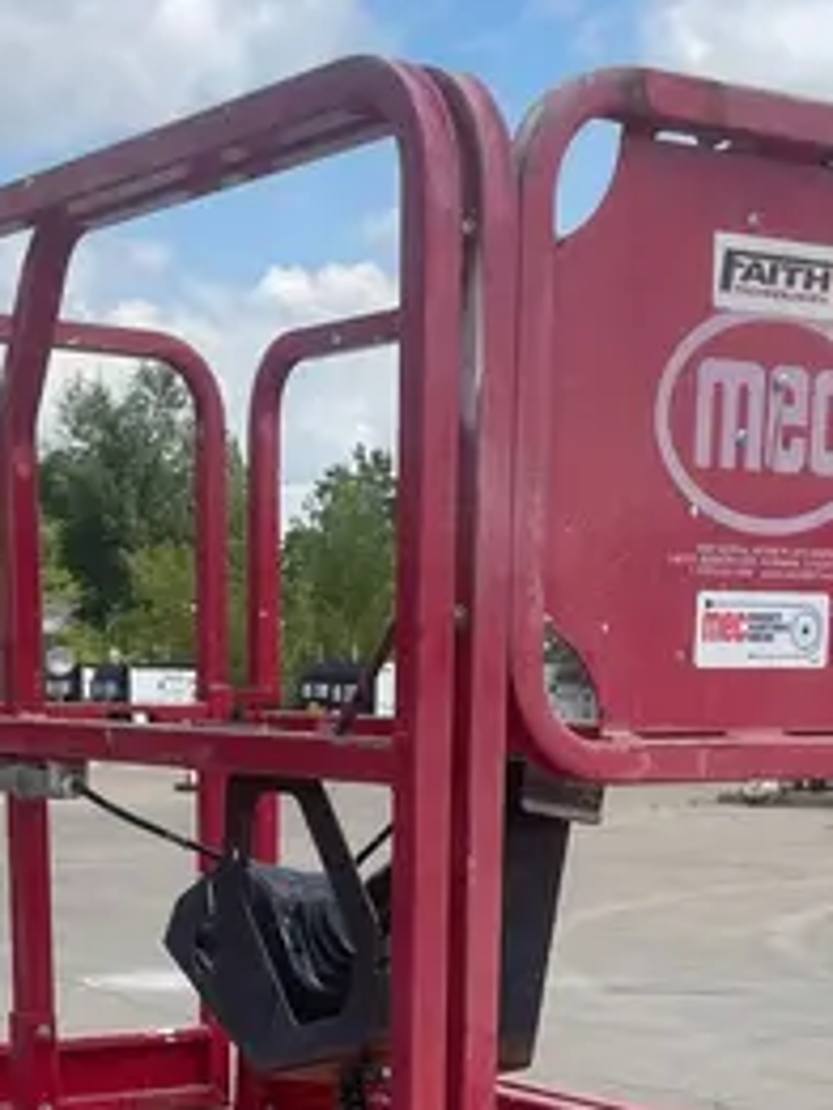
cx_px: 404
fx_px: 2340
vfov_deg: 24.4
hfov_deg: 20.2
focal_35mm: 73
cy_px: 1291
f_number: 1.6
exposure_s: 1/2304
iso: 32
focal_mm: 4.2
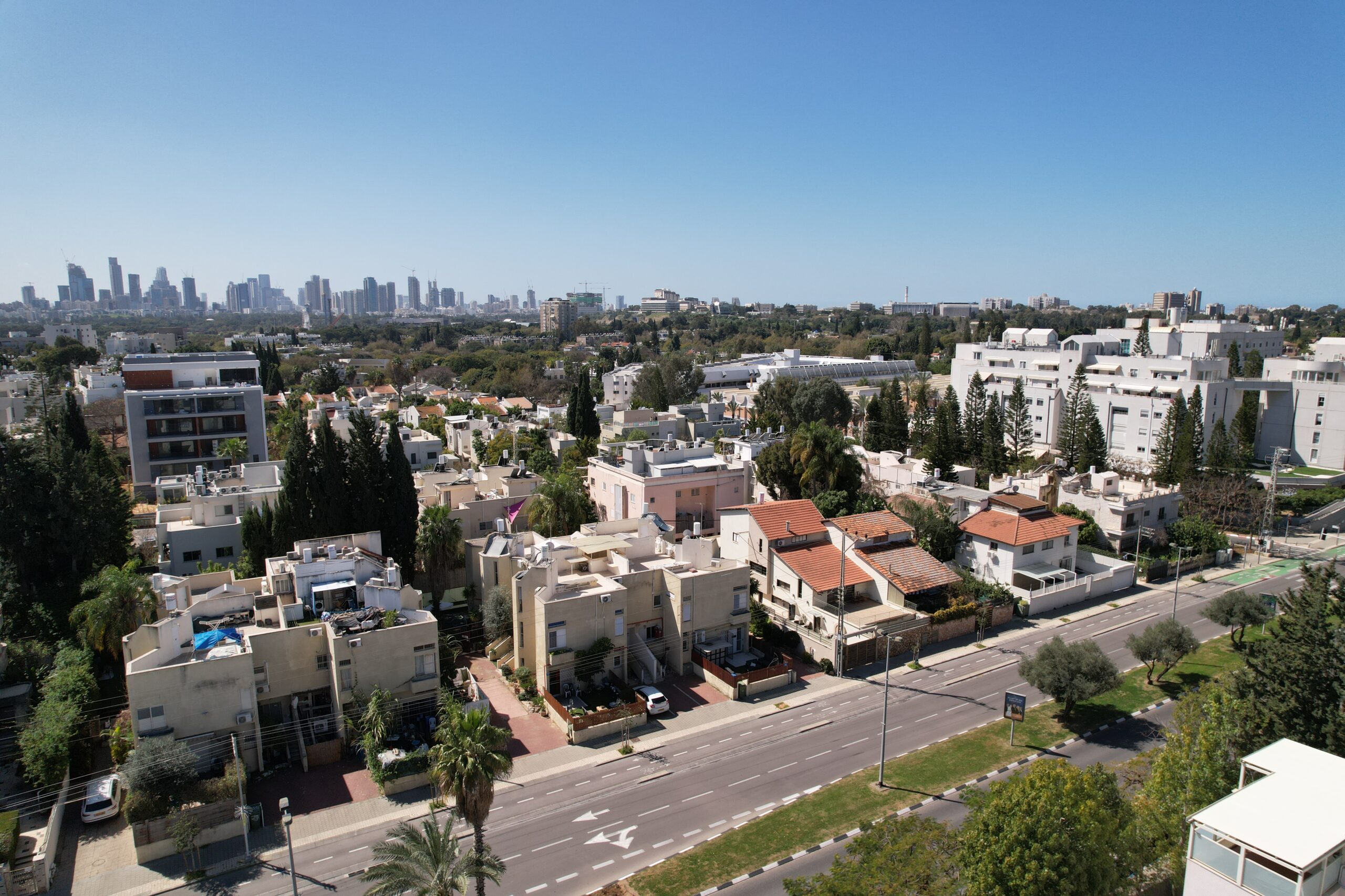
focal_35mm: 22
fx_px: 822
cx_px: 672
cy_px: 448
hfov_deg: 78.6
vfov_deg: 57.2
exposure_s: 1/320
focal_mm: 8.38
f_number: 2.8
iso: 120
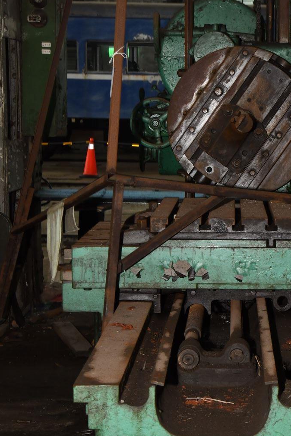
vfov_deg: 20.8
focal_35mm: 98
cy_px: 268
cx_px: 255
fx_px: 1188
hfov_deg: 13.8
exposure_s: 1/30
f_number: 13
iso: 1000
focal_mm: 48
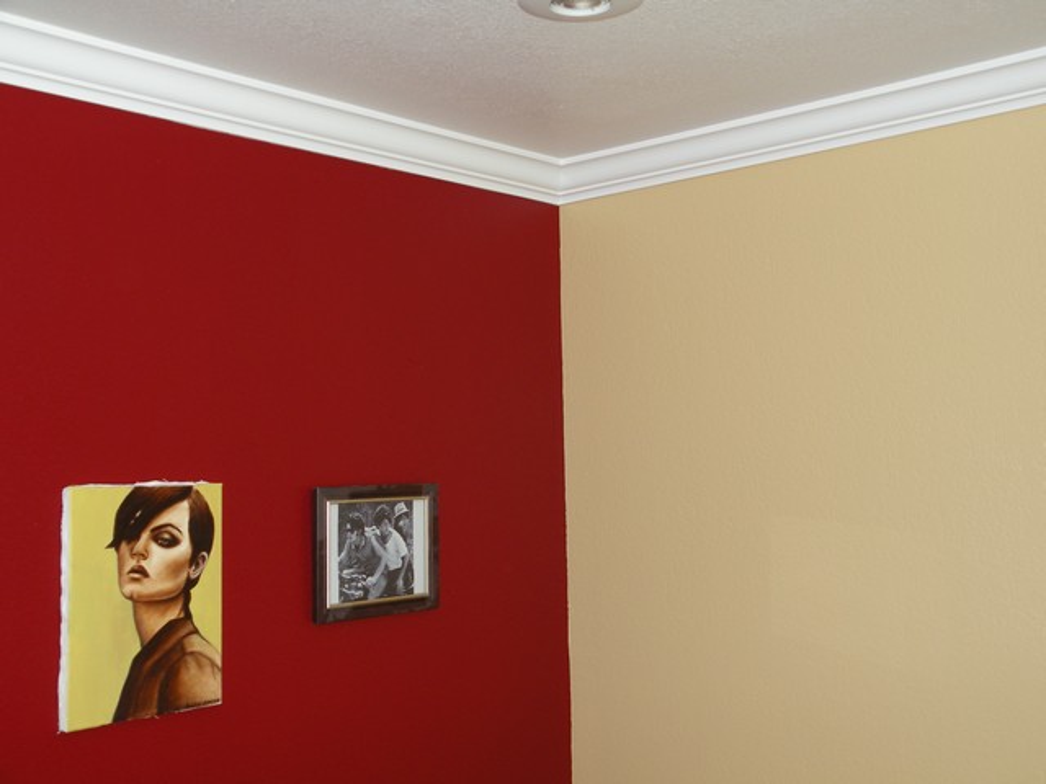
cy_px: 392
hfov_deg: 44.8
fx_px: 1269
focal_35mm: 42
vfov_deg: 34.3
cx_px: 523
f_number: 3.2
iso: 64
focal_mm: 7.4
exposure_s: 1/60
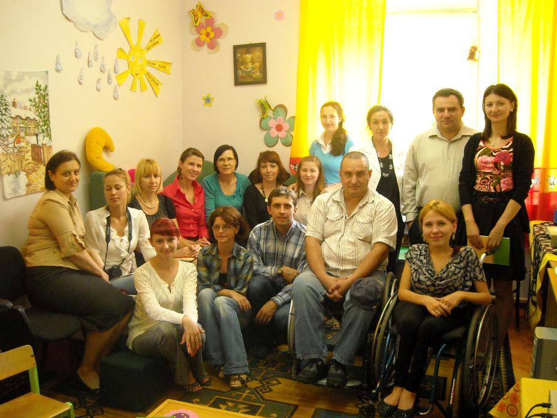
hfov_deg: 51.3
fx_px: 579
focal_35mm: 36
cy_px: 211
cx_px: 279
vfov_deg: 39.7
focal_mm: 5.7
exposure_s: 1/38
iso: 400
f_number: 2.8
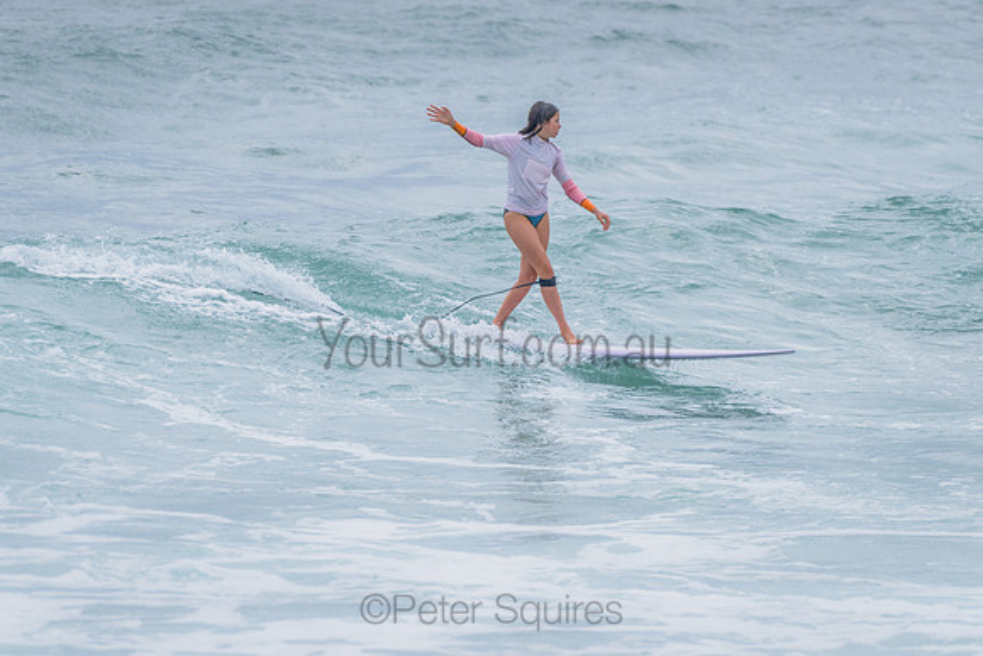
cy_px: 290
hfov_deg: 3.4
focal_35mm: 613
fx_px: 16742
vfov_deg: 2.2
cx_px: 518
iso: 800
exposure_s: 1/2000
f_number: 5.6
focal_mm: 500
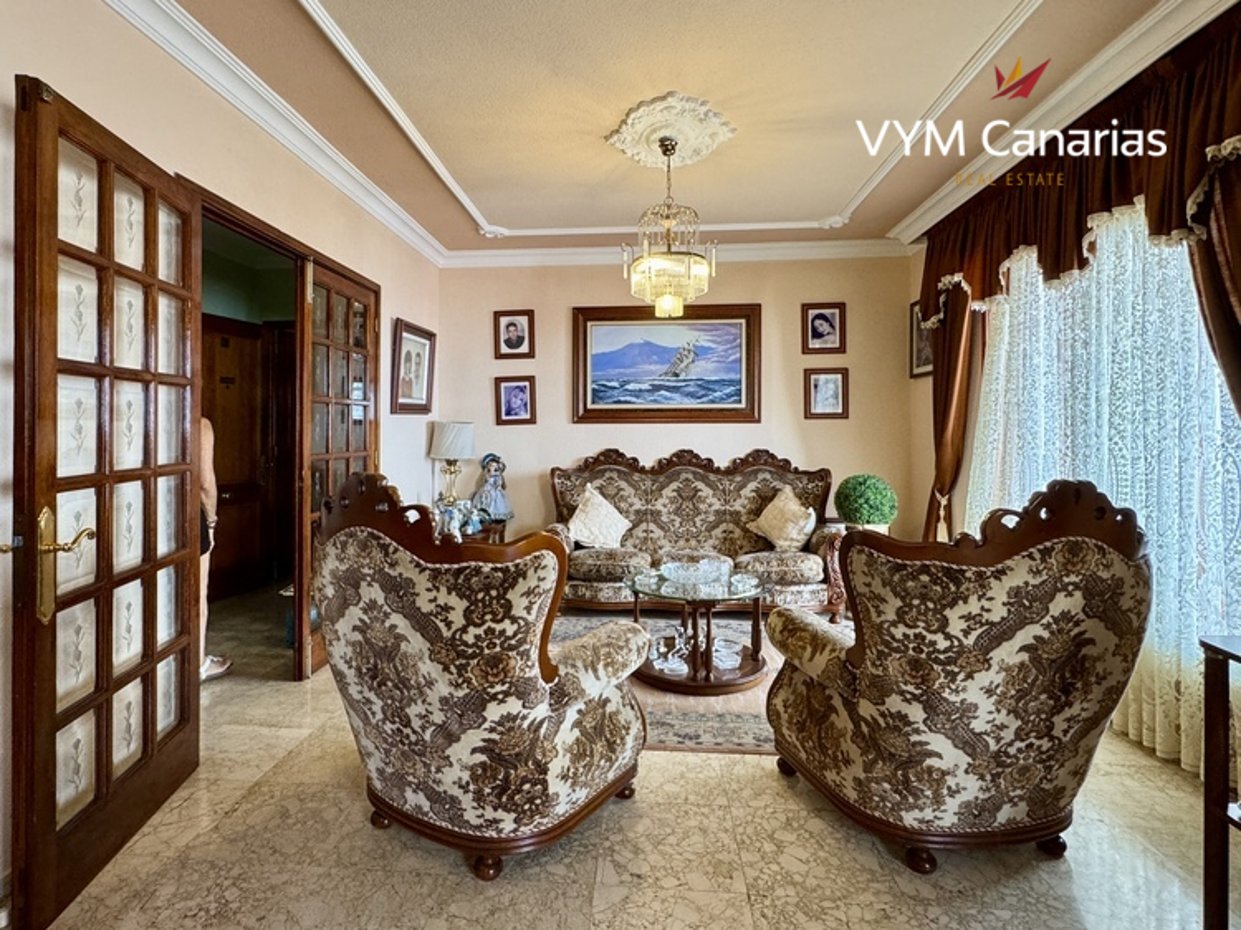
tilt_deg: -3.1
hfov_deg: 102.1
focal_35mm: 14
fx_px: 502
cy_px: 465
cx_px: 620
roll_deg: -1.9
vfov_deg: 85.6
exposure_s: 1/100
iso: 250
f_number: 2.2
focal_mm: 2.22
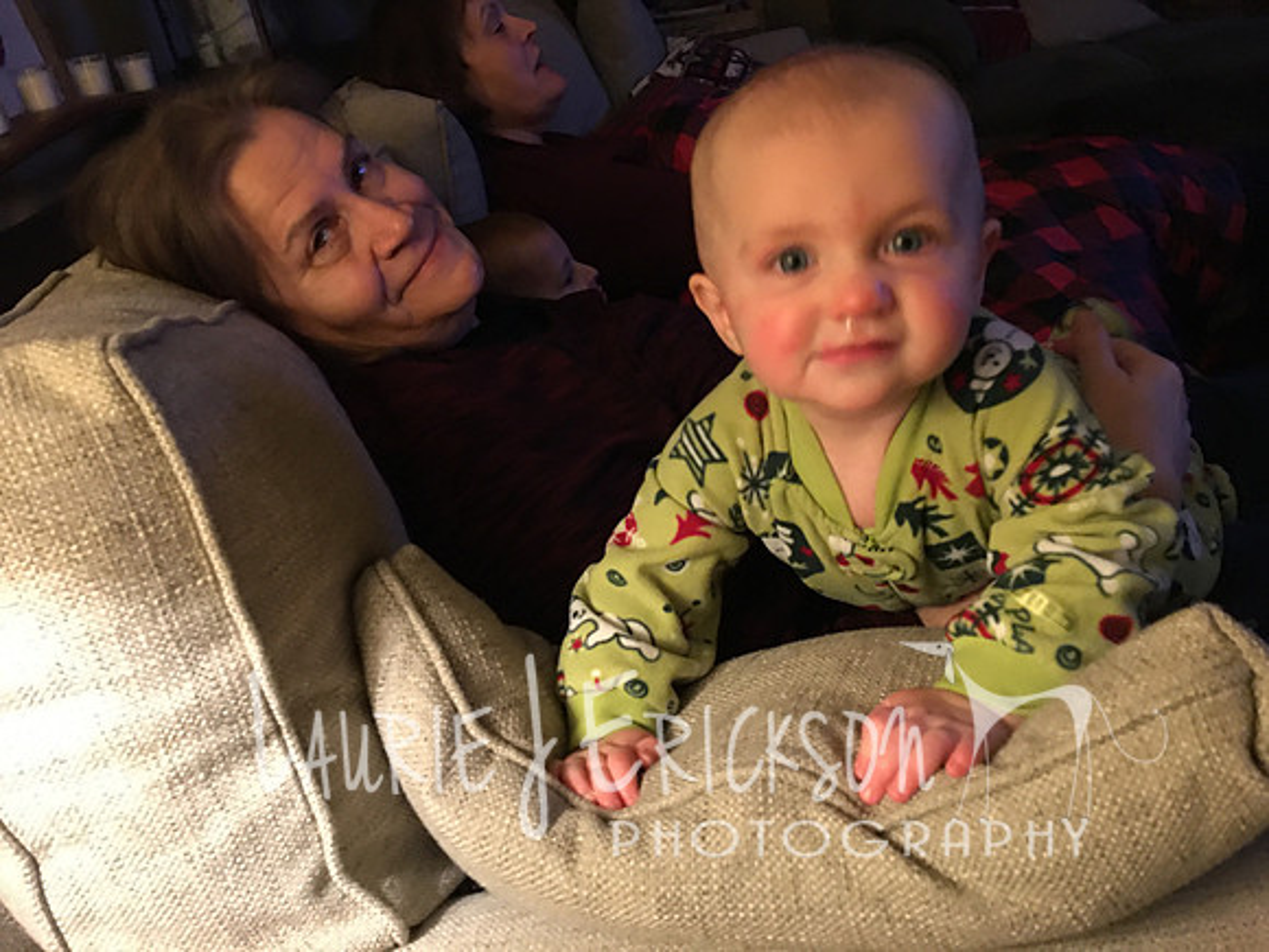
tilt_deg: -27.8
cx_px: 634
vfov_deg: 48.2
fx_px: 1063
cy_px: 476
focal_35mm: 29
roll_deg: +10.6
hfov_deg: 61.7
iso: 160
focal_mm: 4.15
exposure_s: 1/4
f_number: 2.2
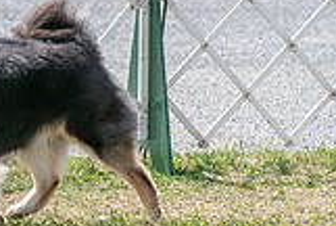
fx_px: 4844
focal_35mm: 518
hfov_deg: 4.0
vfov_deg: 2.7
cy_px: -43
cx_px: -61
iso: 500
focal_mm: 144
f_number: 5
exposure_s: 1/2000
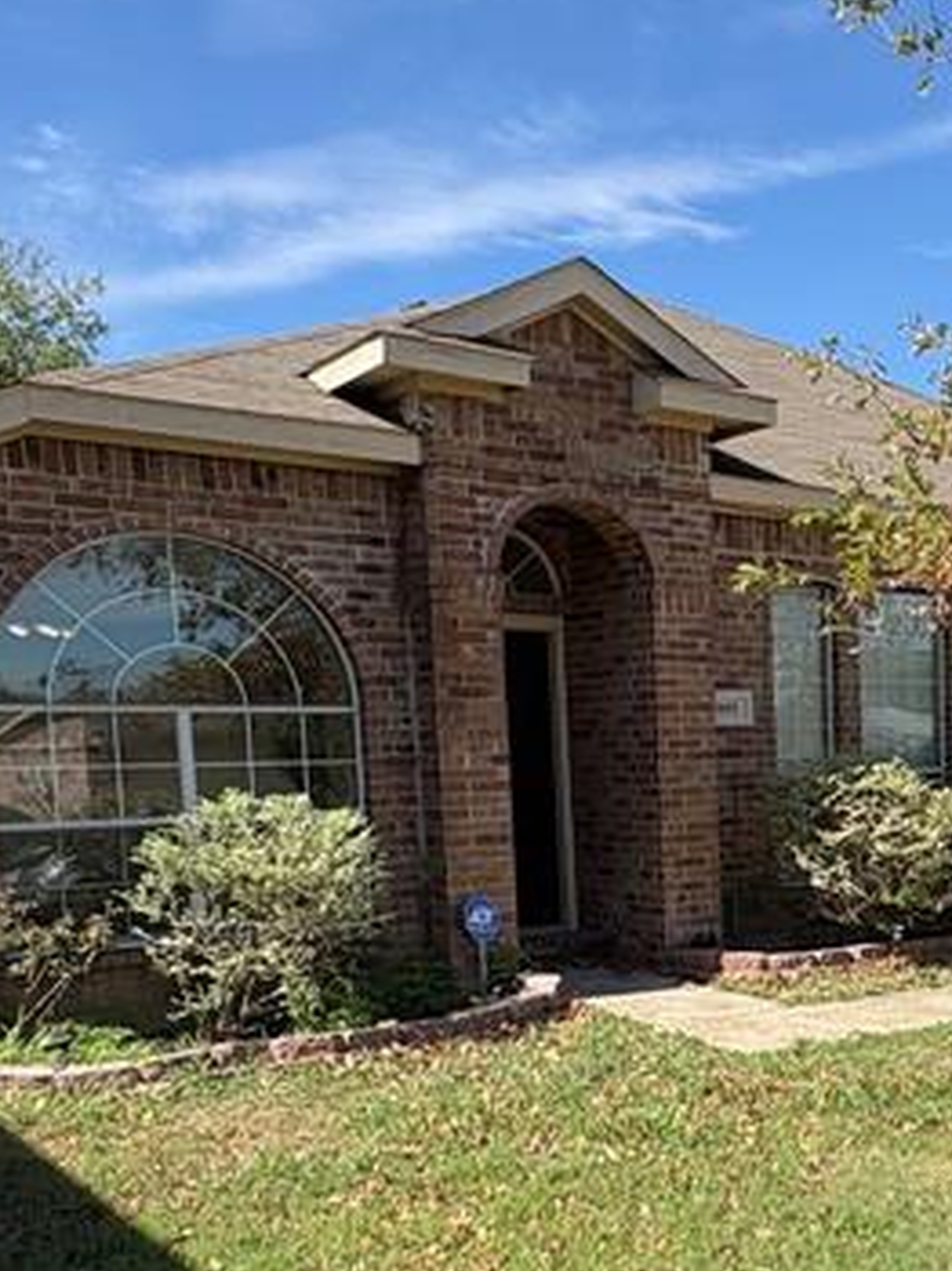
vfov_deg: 44.7
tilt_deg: -7.1
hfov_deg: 31.7
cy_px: 904
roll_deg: +2.0
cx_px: 1010
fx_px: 1505
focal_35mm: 41
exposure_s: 1/1094
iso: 40
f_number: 2.2
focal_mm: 2.22
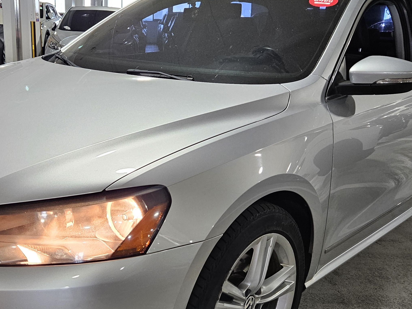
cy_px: 164
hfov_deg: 41.8
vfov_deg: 32.2
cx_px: 156
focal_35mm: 45
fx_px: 536
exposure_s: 1/120
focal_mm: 5.4
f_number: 1.8
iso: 320
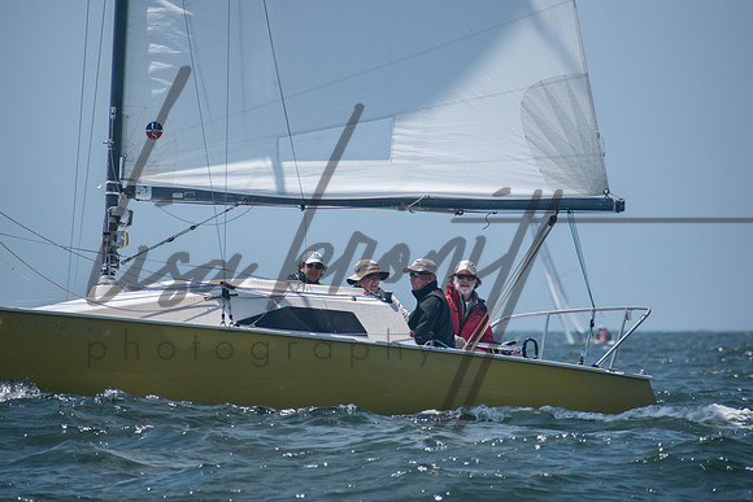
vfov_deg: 3.1
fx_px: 9414
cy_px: 251
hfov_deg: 4.6
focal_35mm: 450
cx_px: 376
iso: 400
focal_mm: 300
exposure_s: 1/1600
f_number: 8
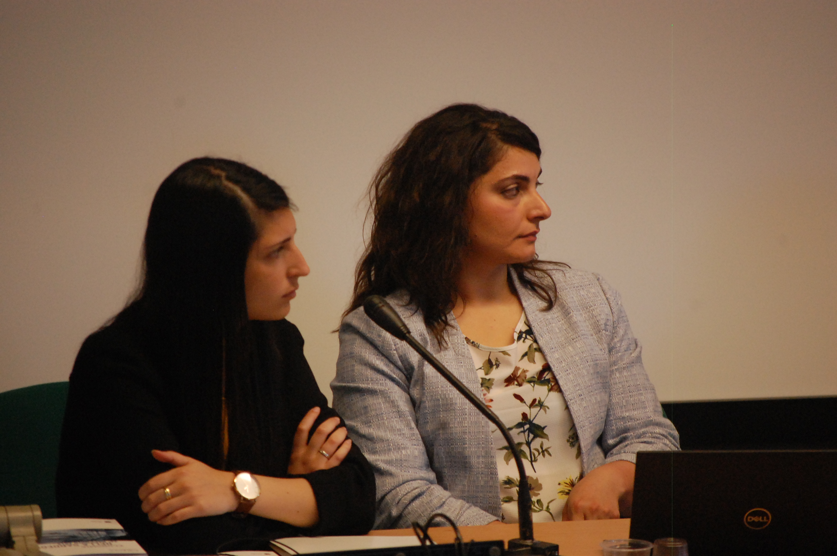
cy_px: 278
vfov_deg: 4.6
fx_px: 6969
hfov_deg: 6.9
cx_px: 418
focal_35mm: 300
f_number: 5.6
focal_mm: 200
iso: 1600
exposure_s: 1/80
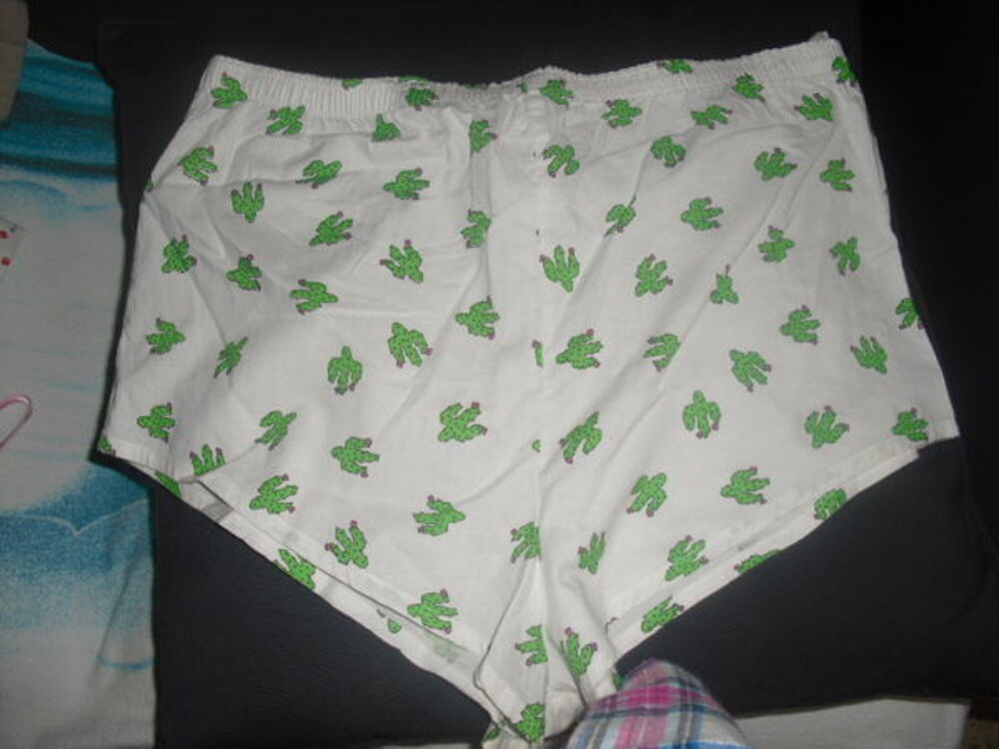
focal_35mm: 36
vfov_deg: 39.7
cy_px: 374
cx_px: 500
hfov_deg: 51.4
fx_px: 1039
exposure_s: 1/60
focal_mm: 6.3
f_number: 3.1
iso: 64
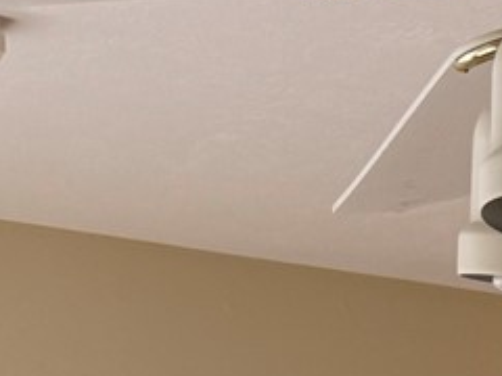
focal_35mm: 160
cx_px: 1035
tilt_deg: -8.0
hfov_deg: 11.1
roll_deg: +1.5
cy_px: 1092
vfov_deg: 8.1
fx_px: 2320
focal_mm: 6.76
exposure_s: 1/174
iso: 64
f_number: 1.78
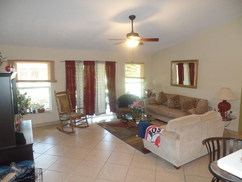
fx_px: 161
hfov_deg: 73.9
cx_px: 121
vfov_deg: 58.9
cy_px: 91
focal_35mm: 23
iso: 400
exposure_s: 1/30
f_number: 2.8
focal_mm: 4.1
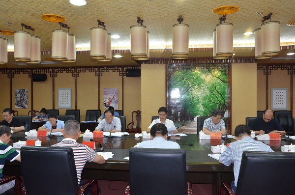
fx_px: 258
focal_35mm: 32
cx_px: 148
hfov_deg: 59.6
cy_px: 98
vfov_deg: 41.5
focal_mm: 21
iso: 1600
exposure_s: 1/60
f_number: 5.6
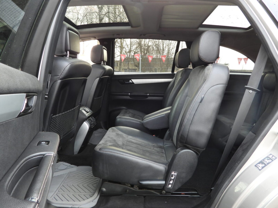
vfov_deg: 56.8
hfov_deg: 71.6
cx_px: 139
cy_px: 104
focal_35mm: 24
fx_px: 193
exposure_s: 1/30
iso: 100
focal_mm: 4.3
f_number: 2.8
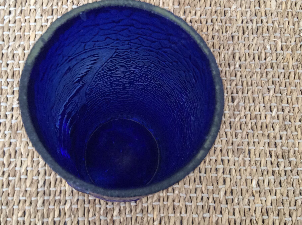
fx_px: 401
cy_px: 92
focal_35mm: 46
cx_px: 130
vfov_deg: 31.4
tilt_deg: -75.7
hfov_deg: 41.2
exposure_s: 1/24
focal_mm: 3.3
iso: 100
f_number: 2.4
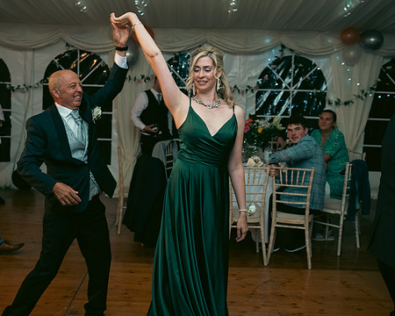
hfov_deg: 40.3
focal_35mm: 46
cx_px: 187
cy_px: 160
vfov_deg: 32.7
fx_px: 538
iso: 800
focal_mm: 38
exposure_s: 1/160
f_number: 3.5
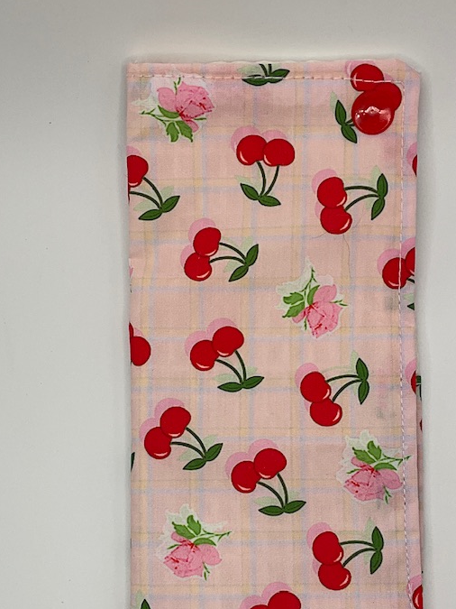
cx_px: 275
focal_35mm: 55
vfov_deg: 34.8
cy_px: 366
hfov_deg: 26.5
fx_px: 966
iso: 25
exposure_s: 1/422
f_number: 1.8
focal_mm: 3
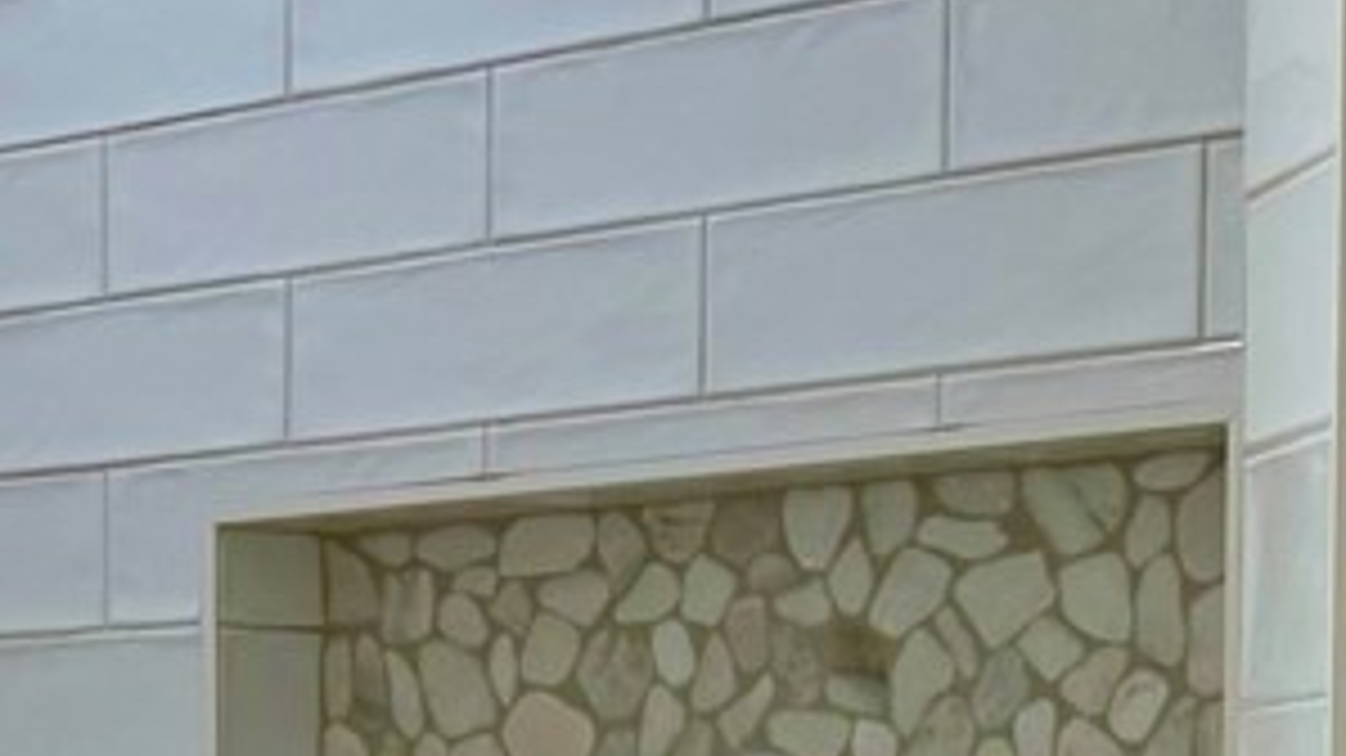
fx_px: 4995
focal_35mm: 140
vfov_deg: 8.4
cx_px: -257
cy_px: 1238
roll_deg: +0.5
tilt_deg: -4.3
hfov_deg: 14.8
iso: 80
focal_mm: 6.76
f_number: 1.78
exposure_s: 1/319
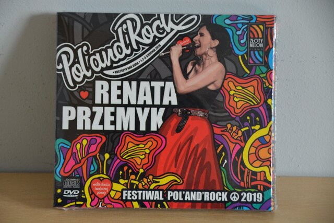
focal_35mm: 112
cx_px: 167
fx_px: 1044
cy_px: 112
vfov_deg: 12.2
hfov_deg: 18.2
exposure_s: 1/30
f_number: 5.3
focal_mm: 75
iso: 1400
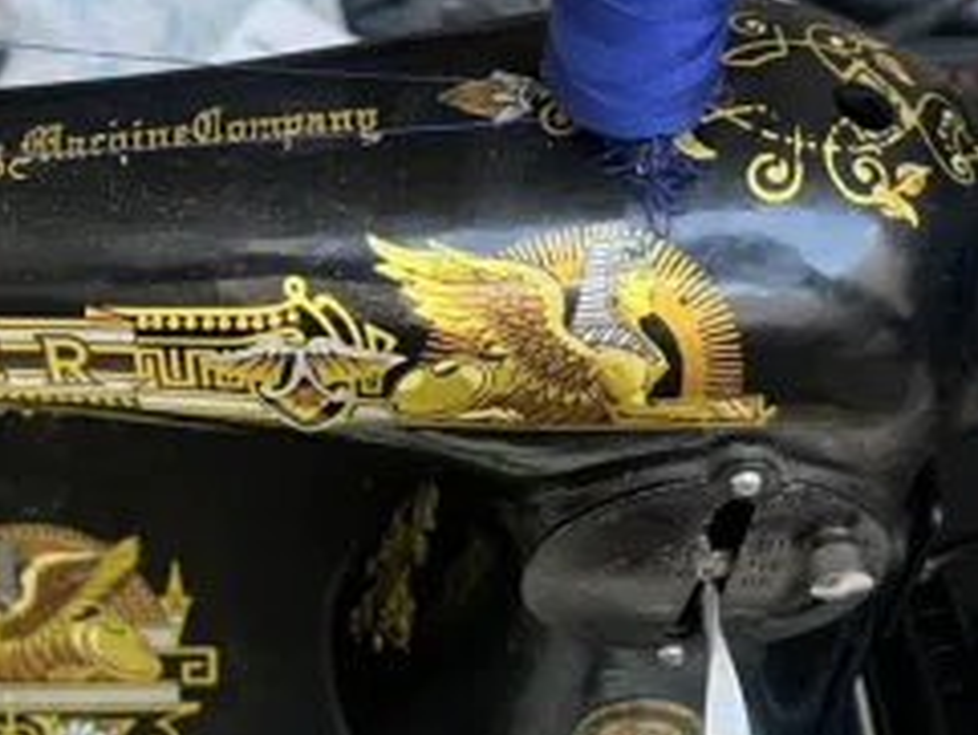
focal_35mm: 69
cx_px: 312
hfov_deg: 27.9
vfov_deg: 21.3
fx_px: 1950
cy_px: 378
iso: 160
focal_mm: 5.7
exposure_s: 1/60
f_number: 1.5
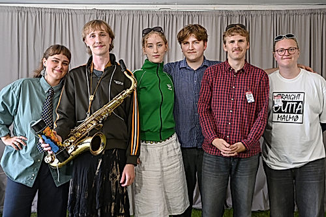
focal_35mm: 45
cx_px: 163
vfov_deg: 29.8
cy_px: 108
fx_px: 407
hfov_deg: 43.6
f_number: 4.2
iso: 1600
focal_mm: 30
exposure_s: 1/160
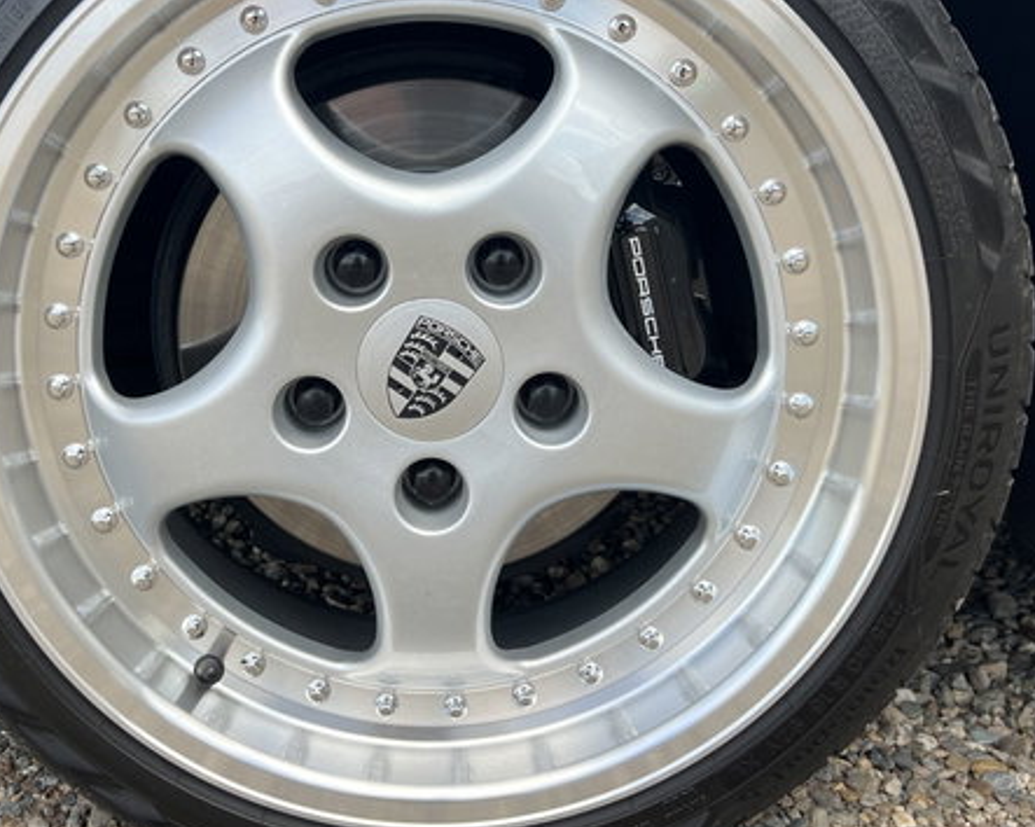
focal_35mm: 44
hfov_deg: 41.8
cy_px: 315
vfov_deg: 34.0
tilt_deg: -10.1
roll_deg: -1.0
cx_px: 414
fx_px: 1347
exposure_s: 1/859
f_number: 1.5
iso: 50
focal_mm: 5.7
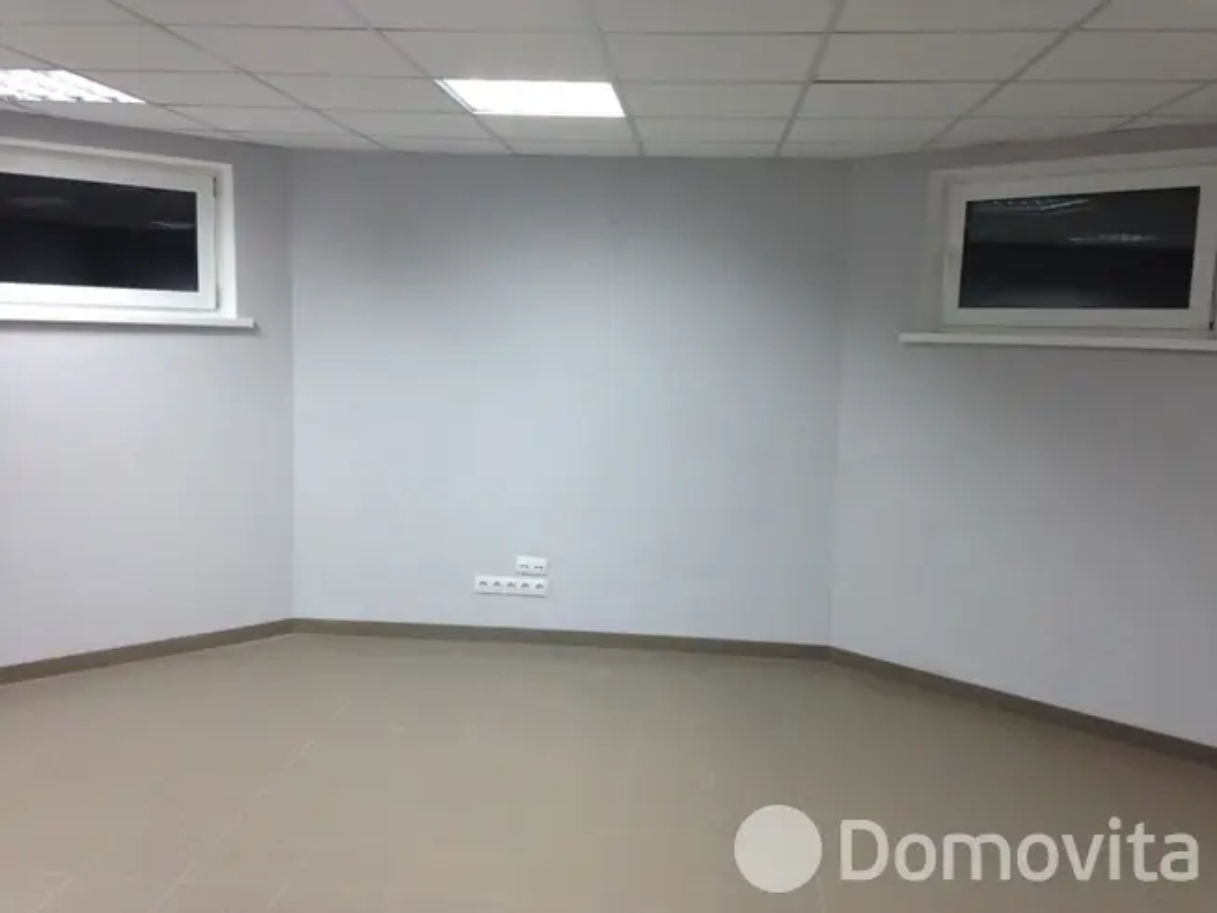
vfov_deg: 43.0
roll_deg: -1.4
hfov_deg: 55.3
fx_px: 1160
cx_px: 608
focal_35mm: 33
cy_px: 456
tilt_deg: -7.1
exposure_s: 1/20
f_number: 2.4
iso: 80
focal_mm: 4.12
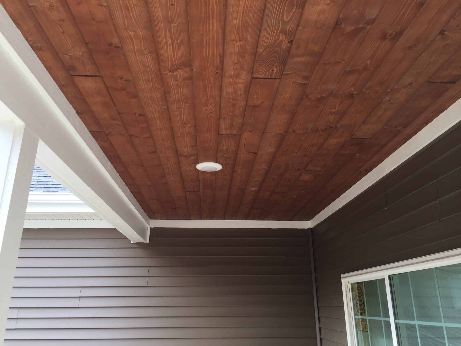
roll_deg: +0.1
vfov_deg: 48.2
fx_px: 386
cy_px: 173
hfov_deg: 61.7
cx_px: 230
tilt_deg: +19.2
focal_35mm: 29
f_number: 2.2
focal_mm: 4.15
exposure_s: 1/159
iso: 32
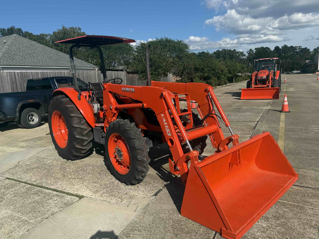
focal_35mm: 25
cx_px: 162
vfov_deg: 54.9
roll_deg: +2.7
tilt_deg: -10.2
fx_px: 230
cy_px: 120
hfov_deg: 69.4
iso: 80
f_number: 1.78
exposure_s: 1/5714
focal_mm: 6.76
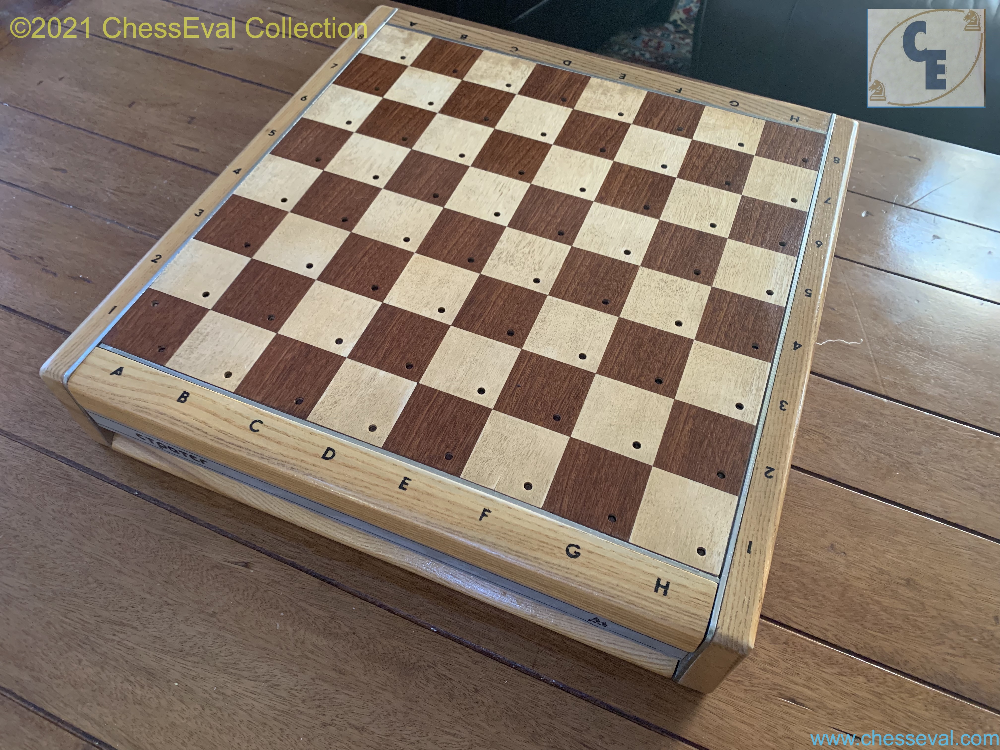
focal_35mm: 26
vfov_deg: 53.1
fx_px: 751
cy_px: 375
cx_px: 500
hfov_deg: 67.3
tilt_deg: -54.2
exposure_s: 1/52
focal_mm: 4.25
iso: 400
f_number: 1.8
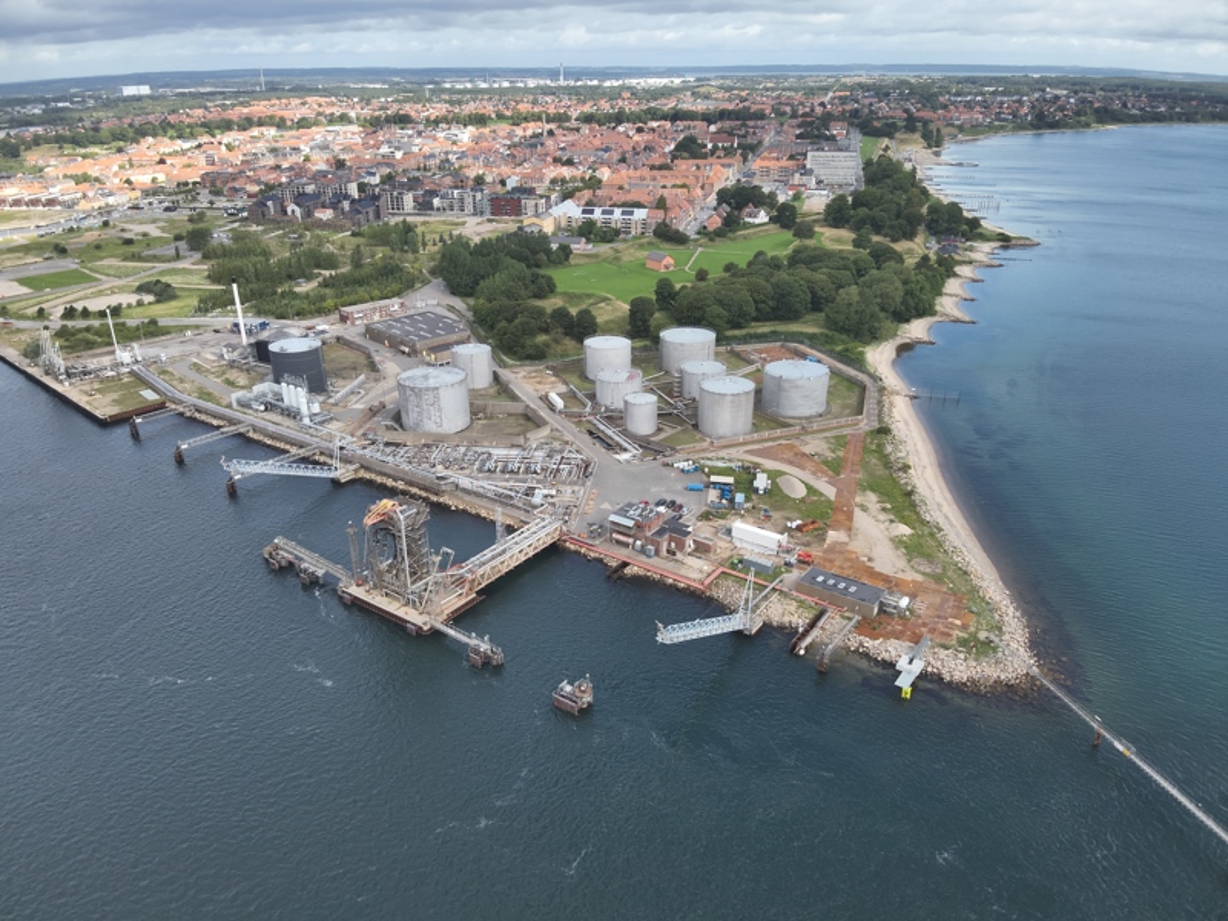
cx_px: 614
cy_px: 460
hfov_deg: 71.6
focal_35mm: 24
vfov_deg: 56.8
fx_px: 851
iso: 110
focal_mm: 4.4
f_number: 2.8
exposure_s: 1/500
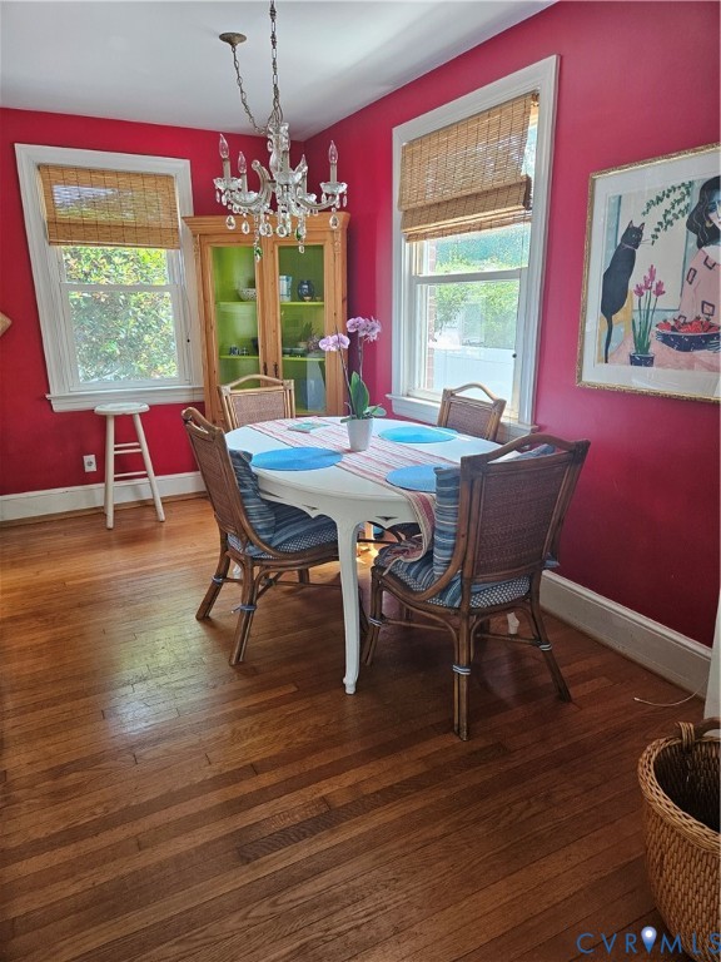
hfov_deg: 58.9
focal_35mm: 23
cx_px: 360
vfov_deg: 73.9
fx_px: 639
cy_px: 481
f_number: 1.8
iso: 200
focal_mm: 5.4
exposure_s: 1/120
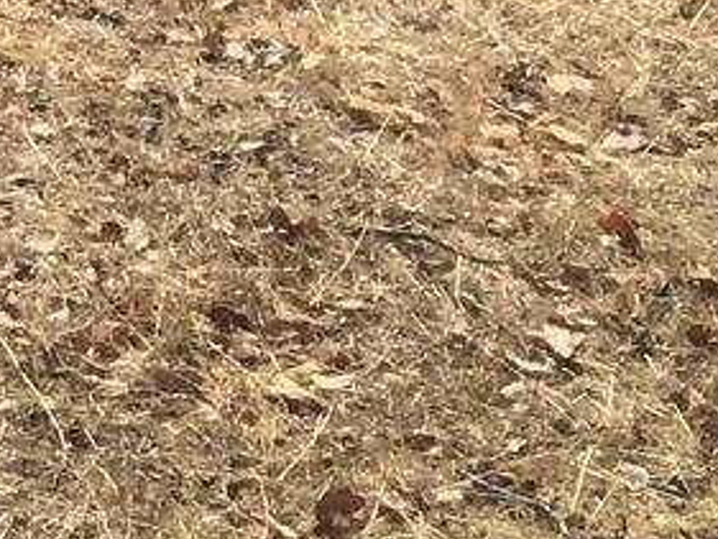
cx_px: -1574
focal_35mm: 208
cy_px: -754
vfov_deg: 6.8
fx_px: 4316
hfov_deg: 7.9
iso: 25
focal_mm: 4.15
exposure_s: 1/1570
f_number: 2.2
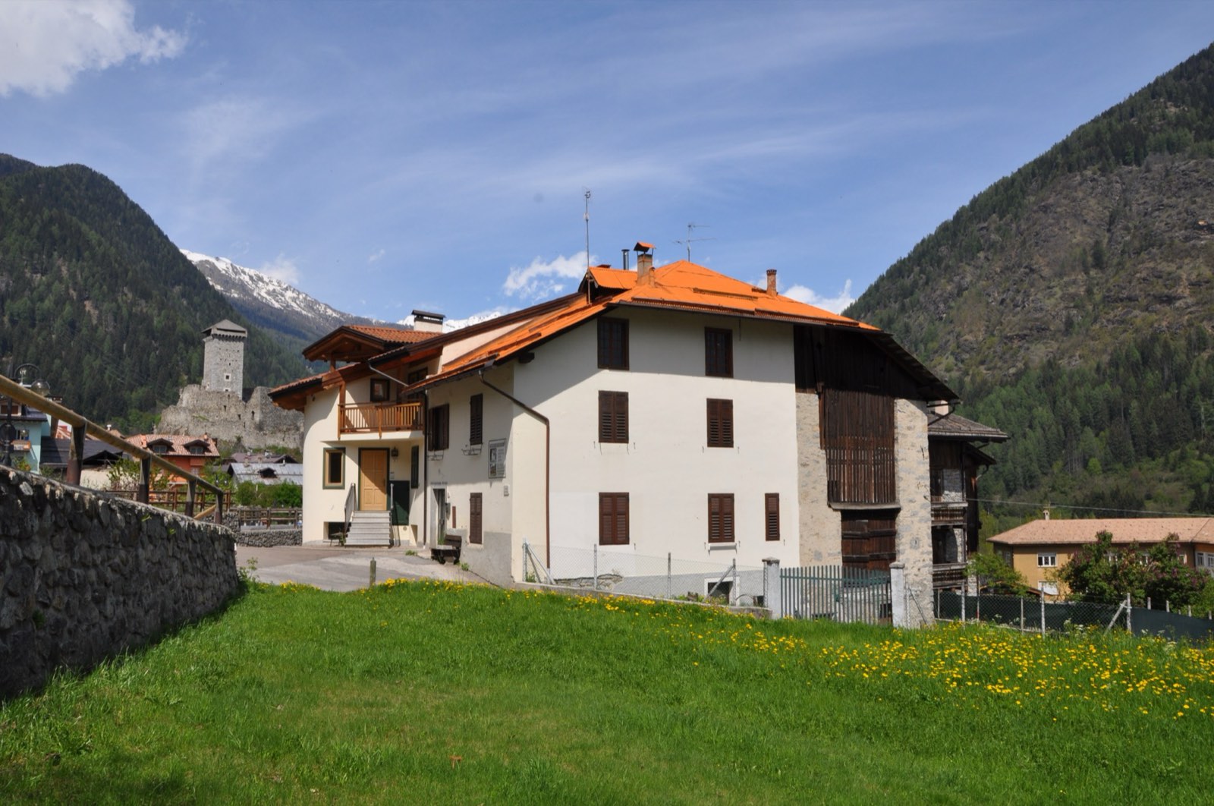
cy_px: 403
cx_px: 607
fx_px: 909
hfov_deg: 67.5
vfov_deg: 47.8
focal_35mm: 27
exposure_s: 1/200
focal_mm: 18
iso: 200
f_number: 14
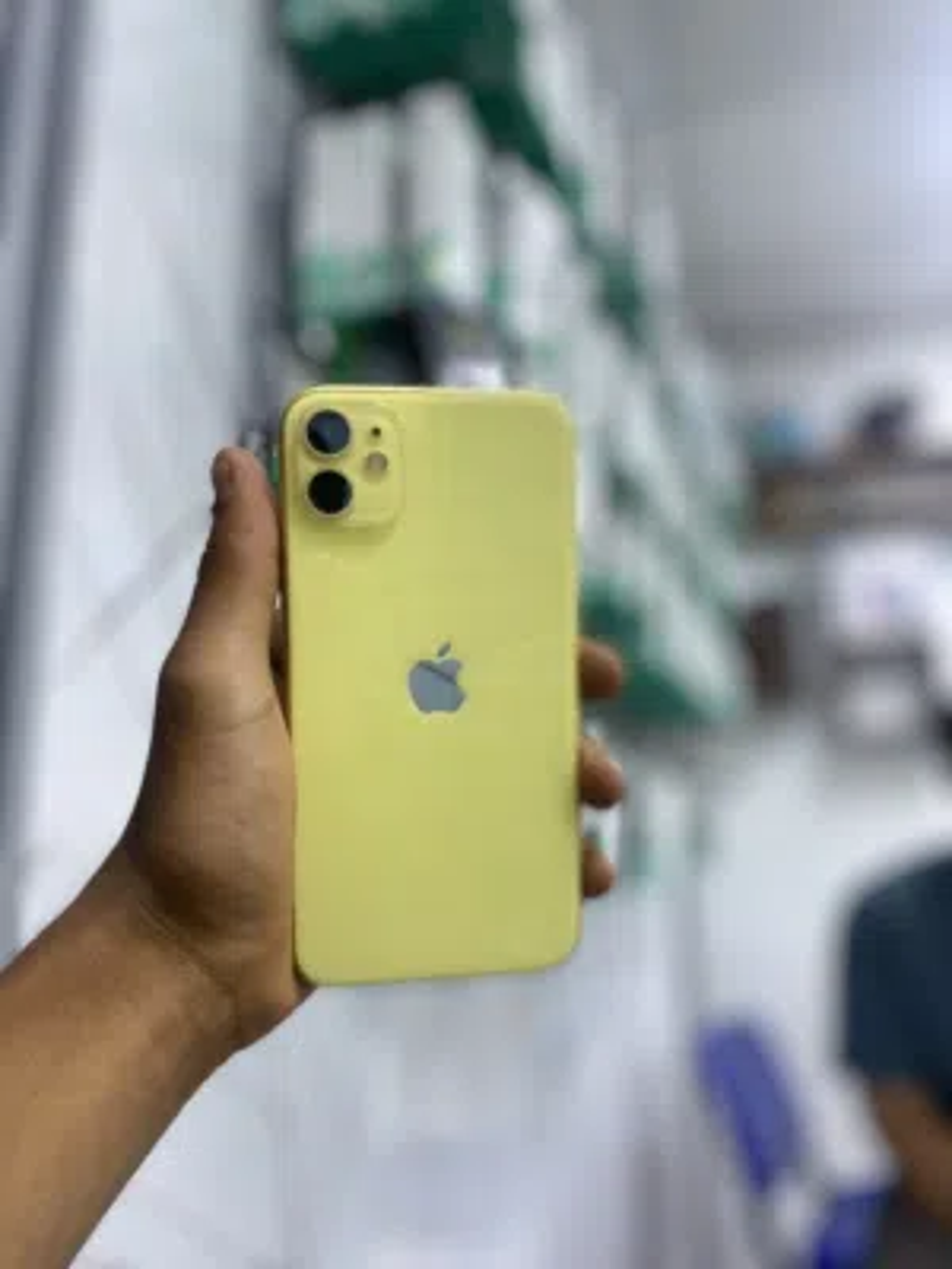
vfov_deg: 67.3
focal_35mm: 26
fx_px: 953
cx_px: 476
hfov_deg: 53.1
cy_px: 634
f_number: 1.8
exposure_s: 1/111
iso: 32
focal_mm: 4.25
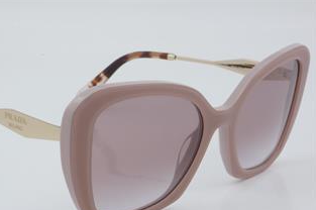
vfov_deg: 14.2
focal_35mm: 96
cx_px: 117
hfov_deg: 21.2
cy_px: 130
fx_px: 842
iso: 100
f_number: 32
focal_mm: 50
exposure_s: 1/3
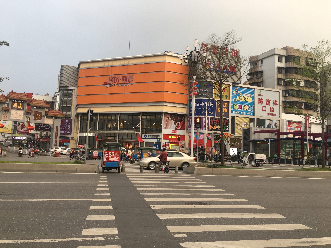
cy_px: 124
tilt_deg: +5.1
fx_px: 277
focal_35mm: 29
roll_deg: -3.4
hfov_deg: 61.7
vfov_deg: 48.2
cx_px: 166
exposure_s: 1/100
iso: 25
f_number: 2.2
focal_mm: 4.15
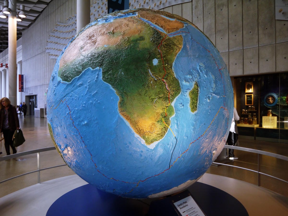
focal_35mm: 28
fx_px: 233
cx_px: 144
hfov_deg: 63.4
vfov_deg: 49.7
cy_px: 108
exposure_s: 1/60
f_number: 3.5
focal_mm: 14
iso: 500
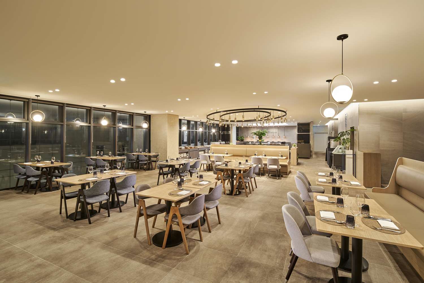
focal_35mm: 17
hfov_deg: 93.3
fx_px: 200
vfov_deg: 70.4
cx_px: 212
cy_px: 142
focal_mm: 17
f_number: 11
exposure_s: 4
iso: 400
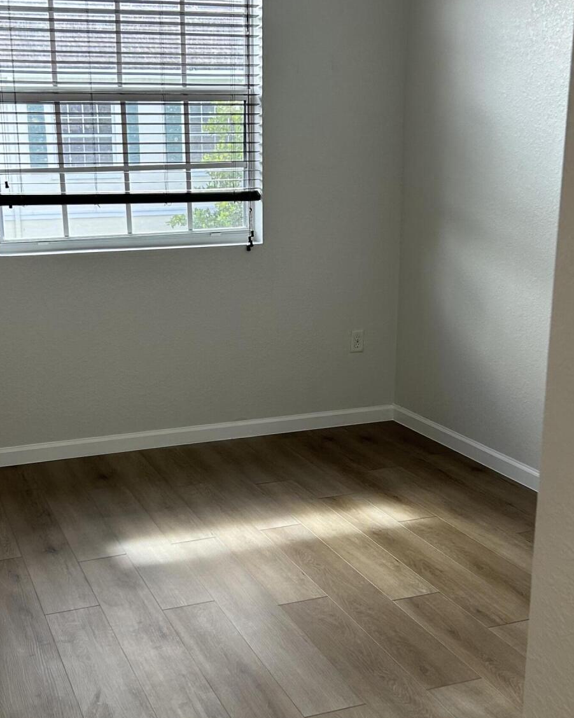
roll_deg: +0.3
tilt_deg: -14.3
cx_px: 219
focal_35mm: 45
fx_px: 956
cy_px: 396
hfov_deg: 33.3
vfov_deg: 41.1
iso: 100
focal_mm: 5.7
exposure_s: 1/120
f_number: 1.5
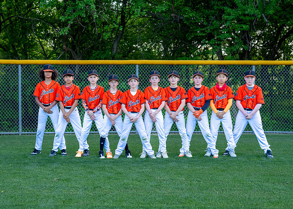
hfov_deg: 34.8
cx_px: 139
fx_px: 467
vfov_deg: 25.3
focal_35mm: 56
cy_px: 109
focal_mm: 50
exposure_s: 1/400
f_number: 2.8
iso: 125
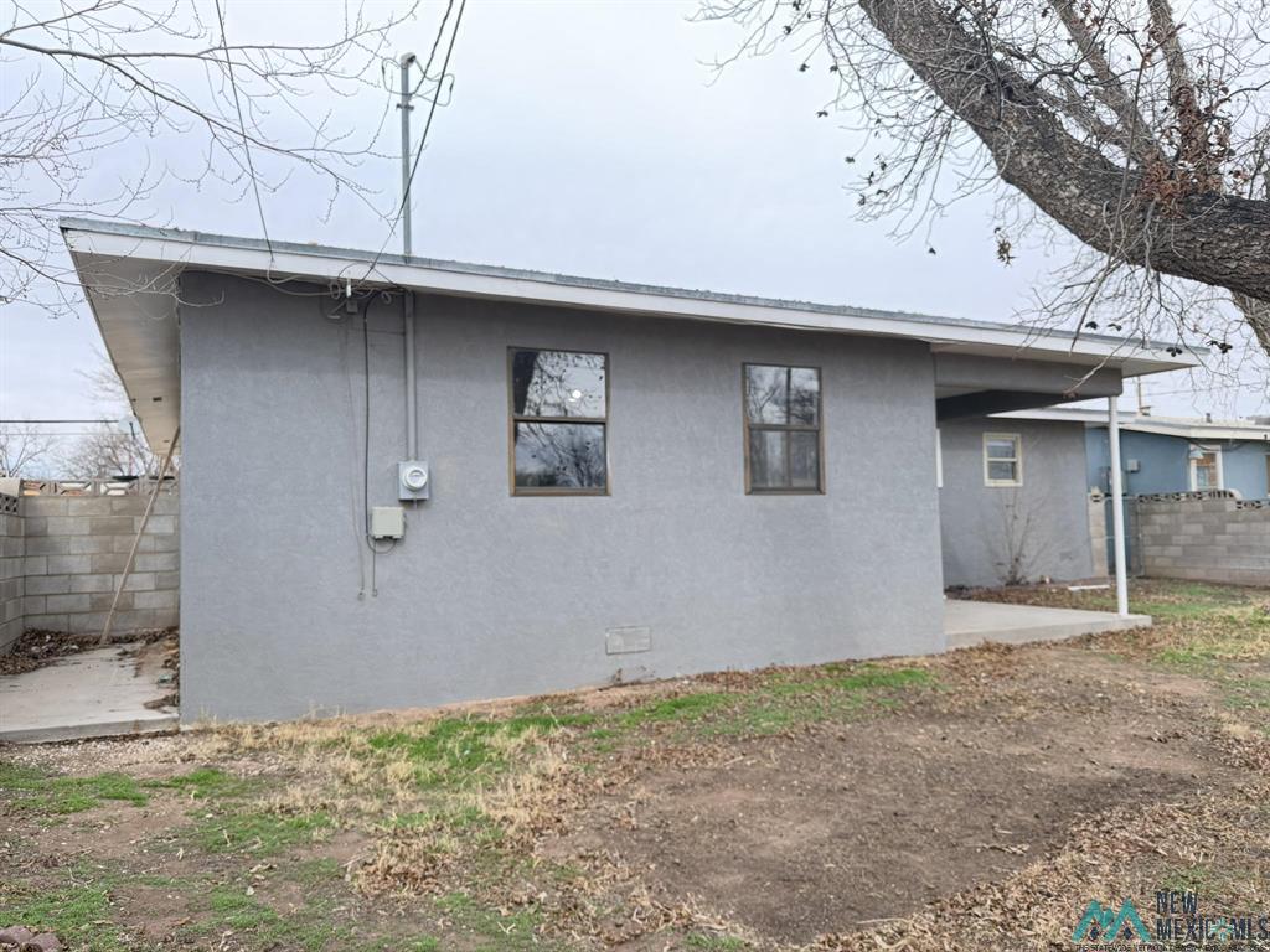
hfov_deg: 71.6
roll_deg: +1.5
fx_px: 881
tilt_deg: +2.7
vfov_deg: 56.8
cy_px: 476
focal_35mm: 24
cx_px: 635
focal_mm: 6.76
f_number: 1.78
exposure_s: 1/399
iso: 100
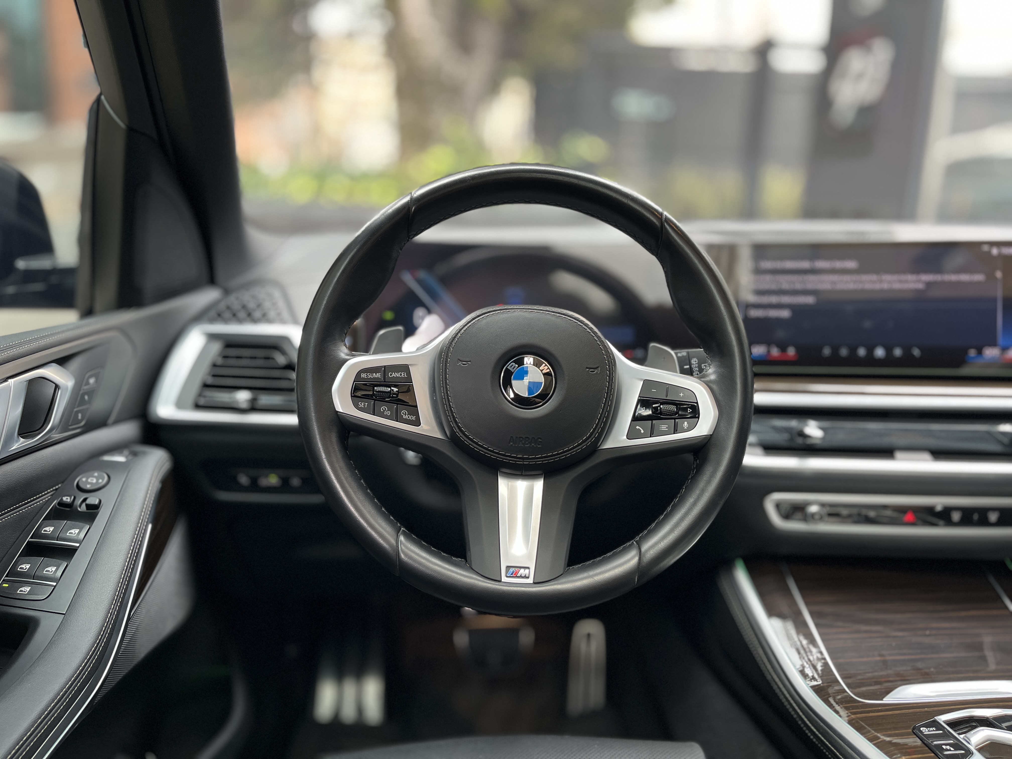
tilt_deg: -13.8
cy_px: 380
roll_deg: -1.7
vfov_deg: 53.1
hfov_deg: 67.3
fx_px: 760
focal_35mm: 26
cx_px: 506
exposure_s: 1/81
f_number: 1.6
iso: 100
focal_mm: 5.1
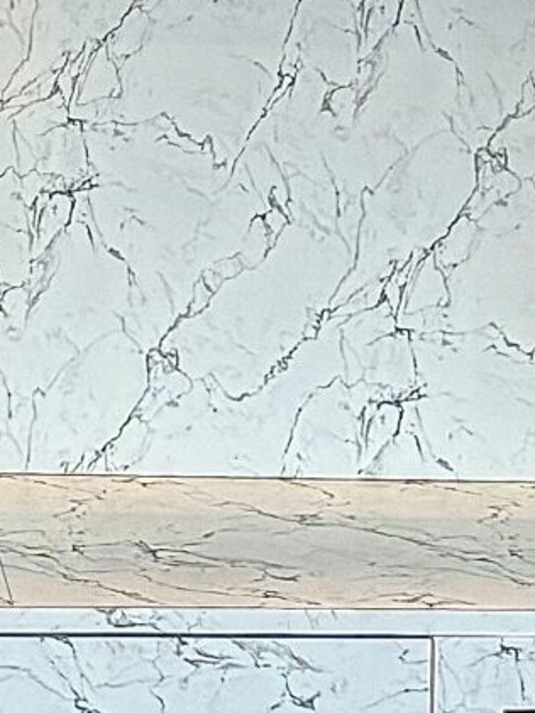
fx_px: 3007
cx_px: -239
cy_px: -457
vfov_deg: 12.6
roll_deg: -1.1
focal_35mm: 146
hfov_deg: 9.9
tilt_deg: +0.0
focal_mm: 6.76
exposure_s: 1/121
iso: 200
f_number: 1.78
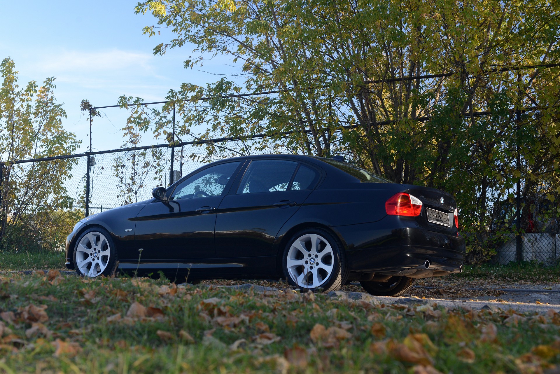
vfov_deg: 27.0
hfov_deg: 39.6
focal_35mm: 50
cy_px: 187
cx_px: 280
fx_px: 778
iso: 560
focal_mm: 50
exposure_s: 1/250
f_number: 8
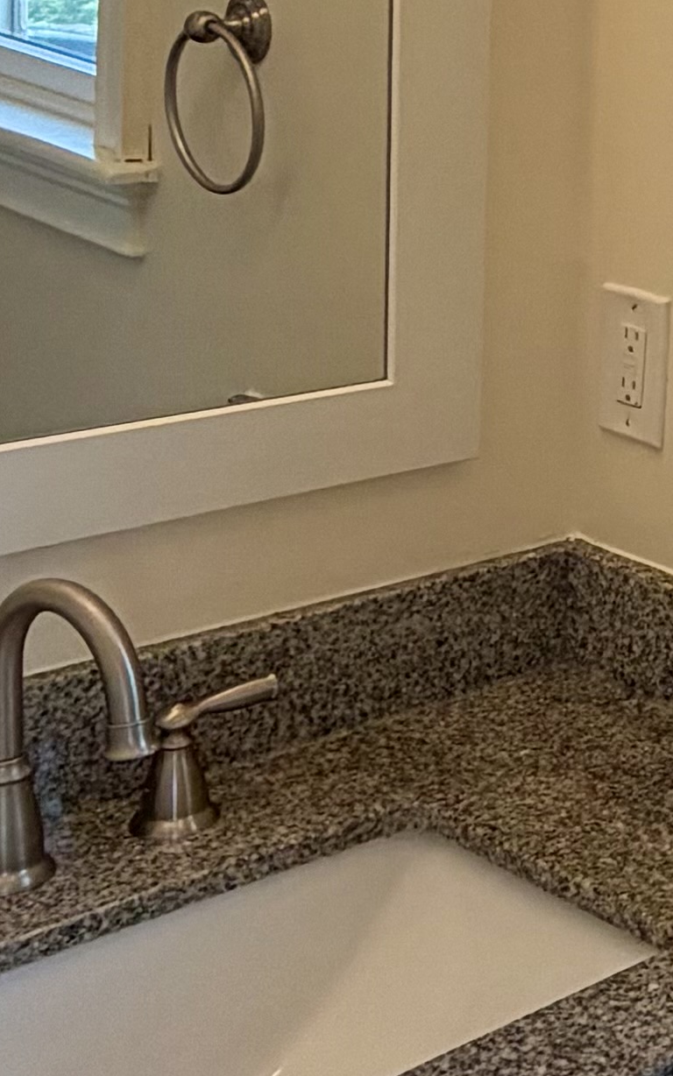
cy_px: 216
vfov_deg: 29.1
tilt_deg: -9.5
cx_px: 1449
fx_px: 2024
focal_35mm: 69
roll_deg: -4.8
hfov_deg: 14.6
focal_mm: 2.22
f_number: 2.2
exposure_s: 1/120
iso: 64
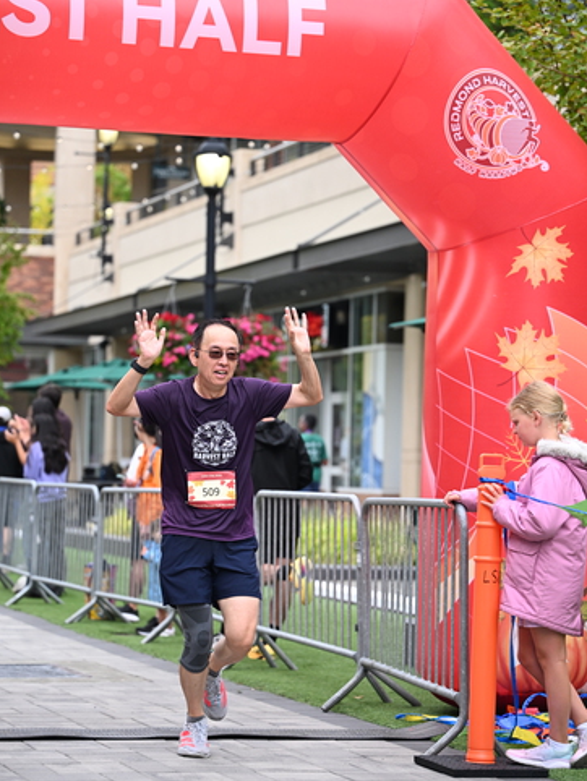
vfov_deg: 19.2
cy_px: 425
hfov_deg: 14.5
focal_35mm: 102
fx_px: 2304
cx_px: 291
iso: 800
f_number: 2.8
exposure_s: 1/2000
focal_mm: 93
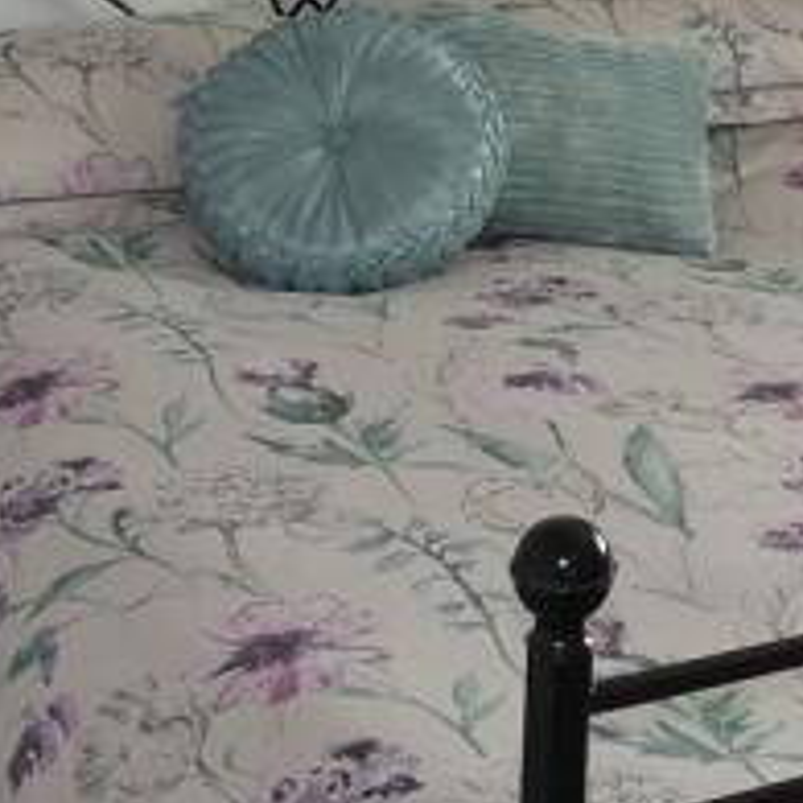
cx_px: 745
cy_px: 161
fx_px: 2441
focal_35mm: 93
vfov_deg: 18.5
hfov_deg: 18.3
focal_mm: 3.6
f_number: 2.8
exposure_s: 1/80
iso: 80
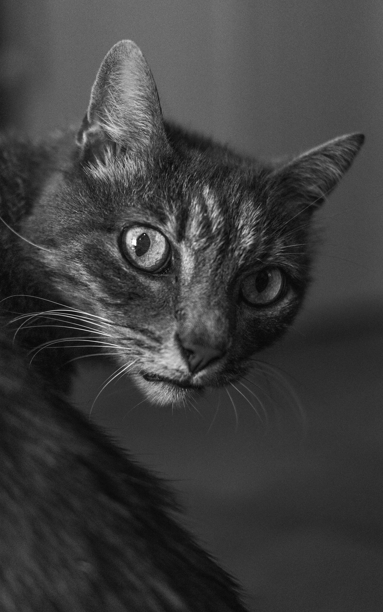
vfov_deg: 33.7
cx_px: 193
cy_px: 327
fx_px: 1012
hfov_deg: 21.4
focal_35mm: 61
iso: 1600
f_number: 1.8
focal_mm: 35
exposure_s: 1/350
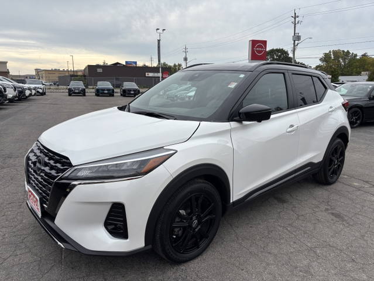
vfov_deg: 53.1
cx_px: 187
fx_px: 281
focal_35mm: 26
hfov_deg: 67.3
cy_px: 140
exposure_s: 1/2451
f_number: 1.6
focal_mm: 5.96
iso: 50
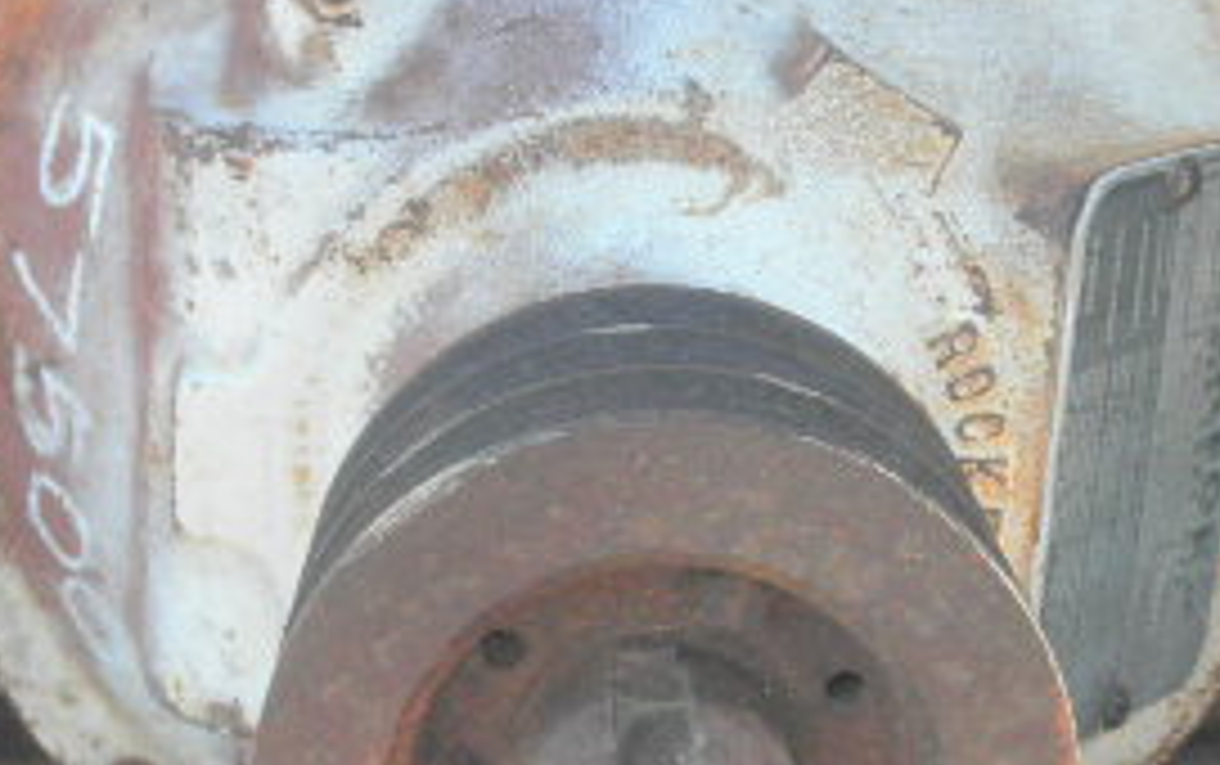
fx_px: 2330
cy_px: 374
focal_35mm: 70
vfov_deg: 18.7
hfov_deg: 29.3
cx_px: 545
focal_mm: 5
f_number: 3
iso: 64
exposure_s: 1/100
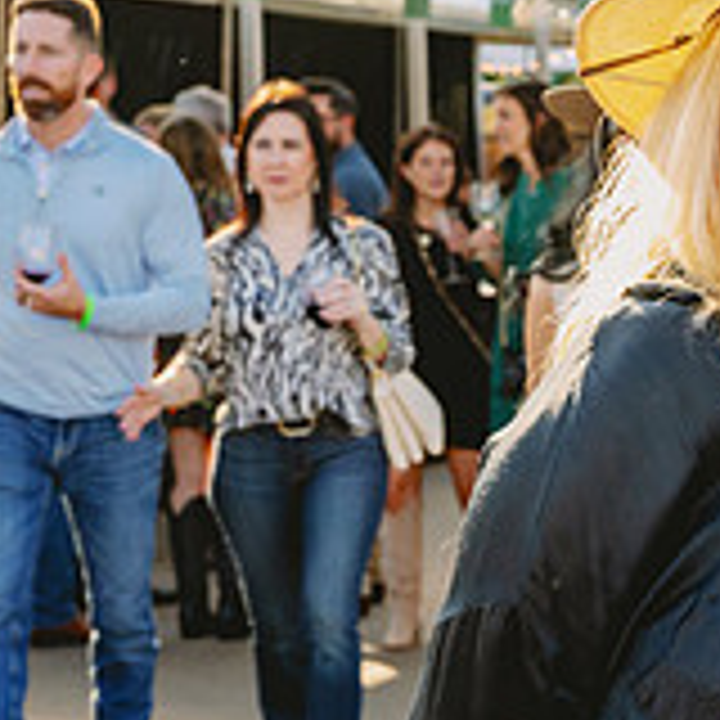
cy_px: 457
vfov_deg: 10.9
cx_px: 1228
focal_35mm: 160
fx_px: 3765
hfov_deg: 10.4
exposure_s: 1/320
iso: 640
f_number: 7.1
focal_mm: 52
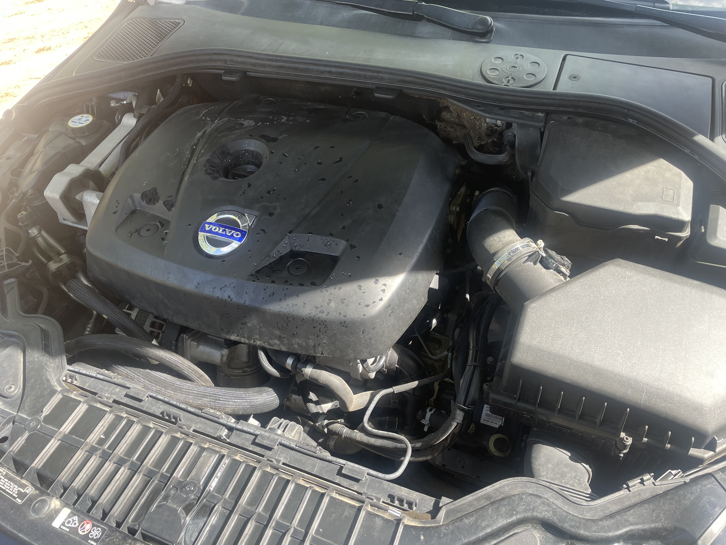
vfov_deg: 53.1
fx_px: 545
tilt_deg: -45.6
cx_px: 363
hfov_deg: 67.3
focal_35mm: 26
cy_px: 272
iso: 32
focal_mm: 4.2
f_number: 1.6
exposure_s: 1/205
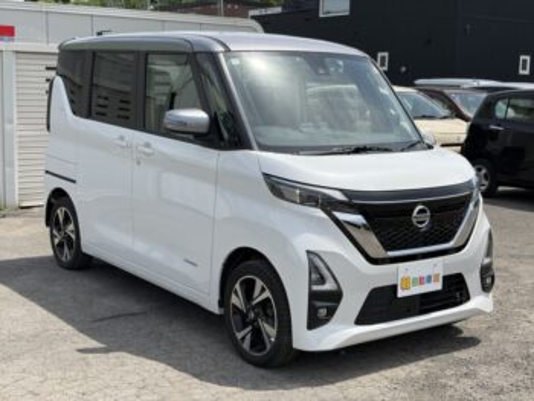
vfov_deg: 28.1
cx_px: 267
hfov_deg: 36.8
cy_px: 200
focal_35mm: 52
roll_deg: -1.0
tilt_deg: -7.6
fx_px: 803
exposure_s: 1/3125
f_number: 1.6
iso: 32
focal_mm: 5.96
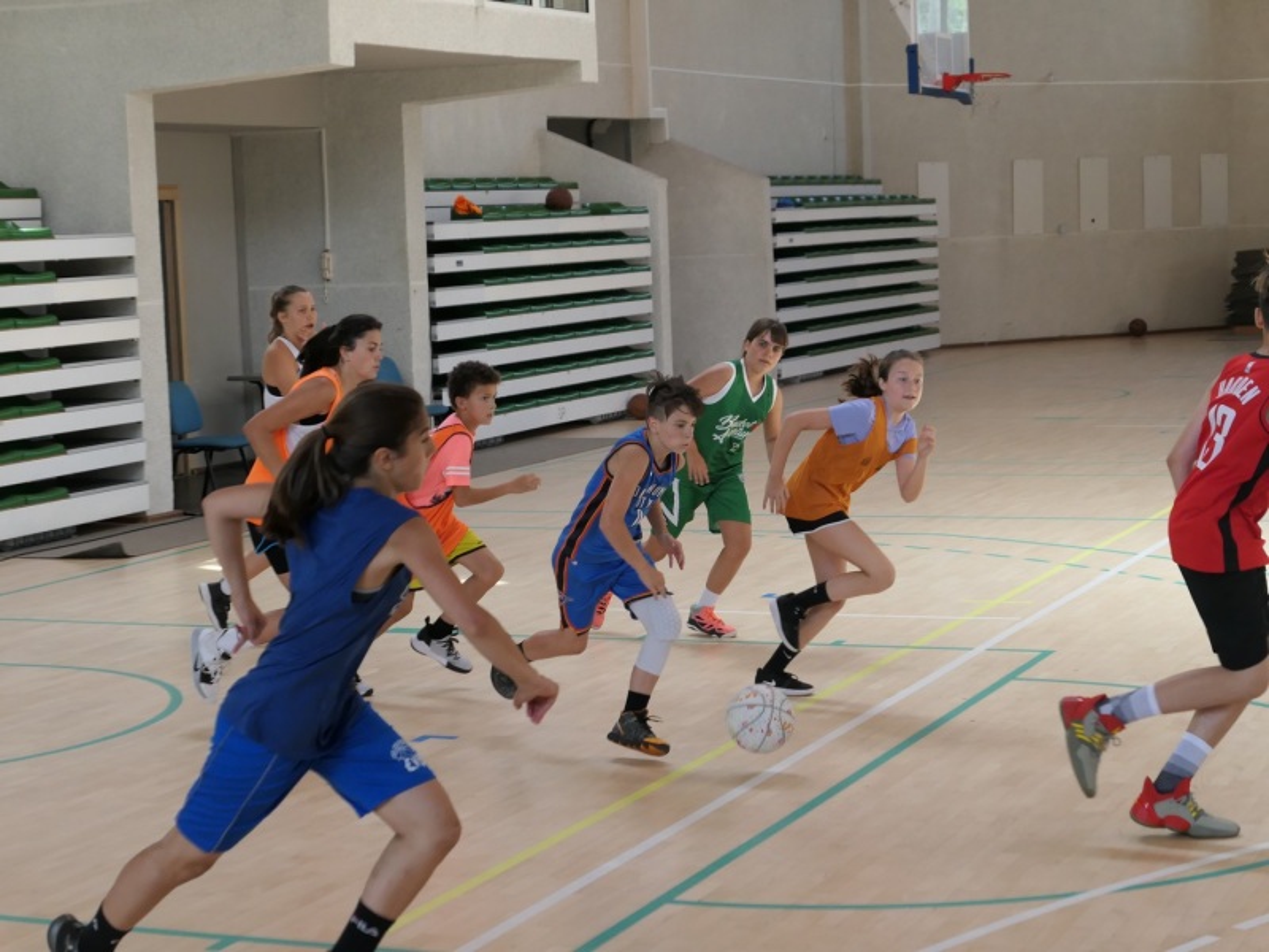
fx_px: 2859
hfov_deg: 25.0
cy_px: 476
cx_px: 634
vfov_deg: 18.9
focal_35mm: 78
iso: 640
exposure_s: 1/500
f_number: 2.8
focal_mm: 26.3
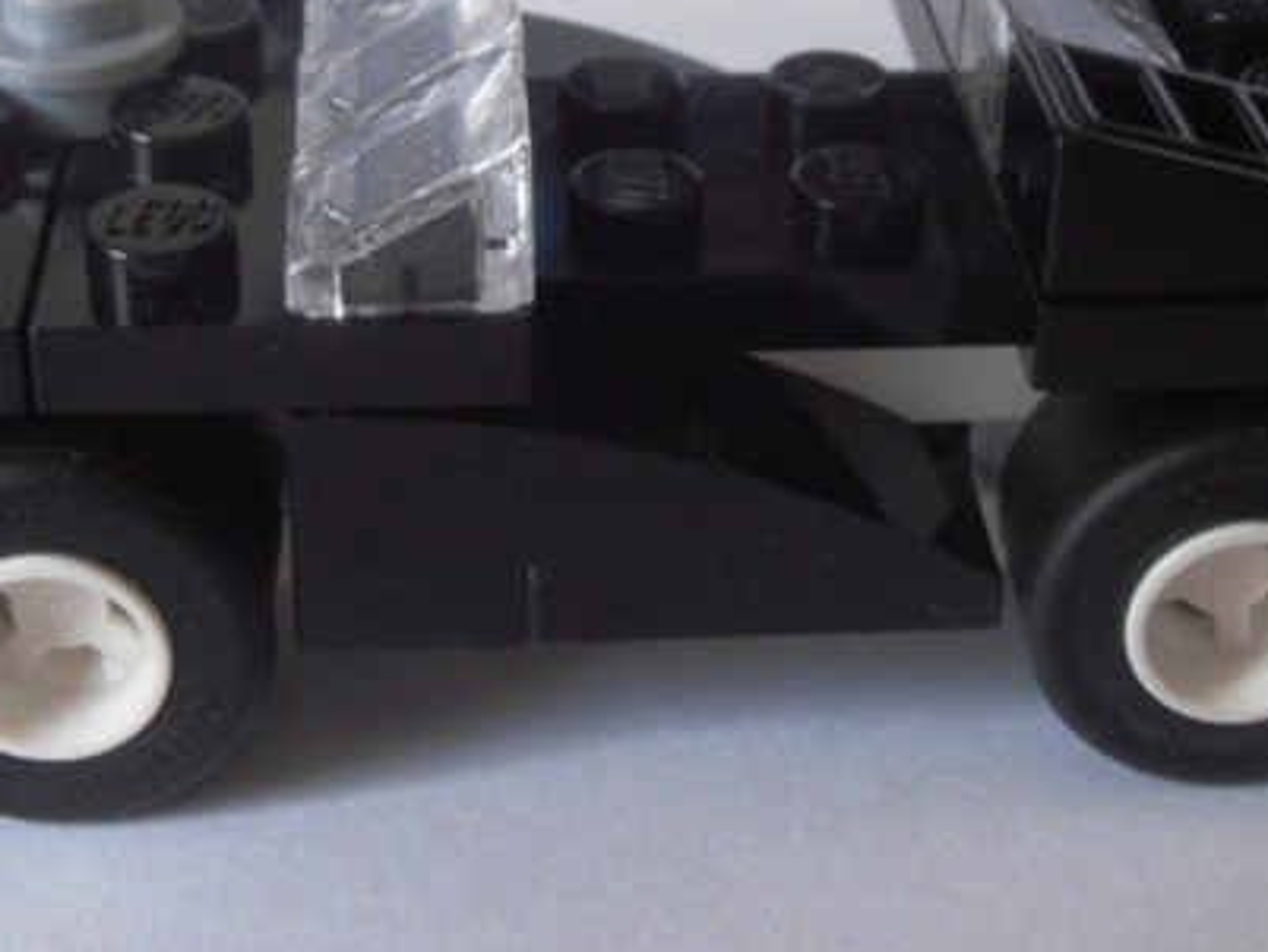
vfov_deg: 17.6
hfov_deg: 23.6
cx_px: 613
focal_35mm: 83
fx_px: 3041
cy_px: 179
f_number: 3.9
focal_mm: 6.61
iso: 125
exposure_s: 1/25
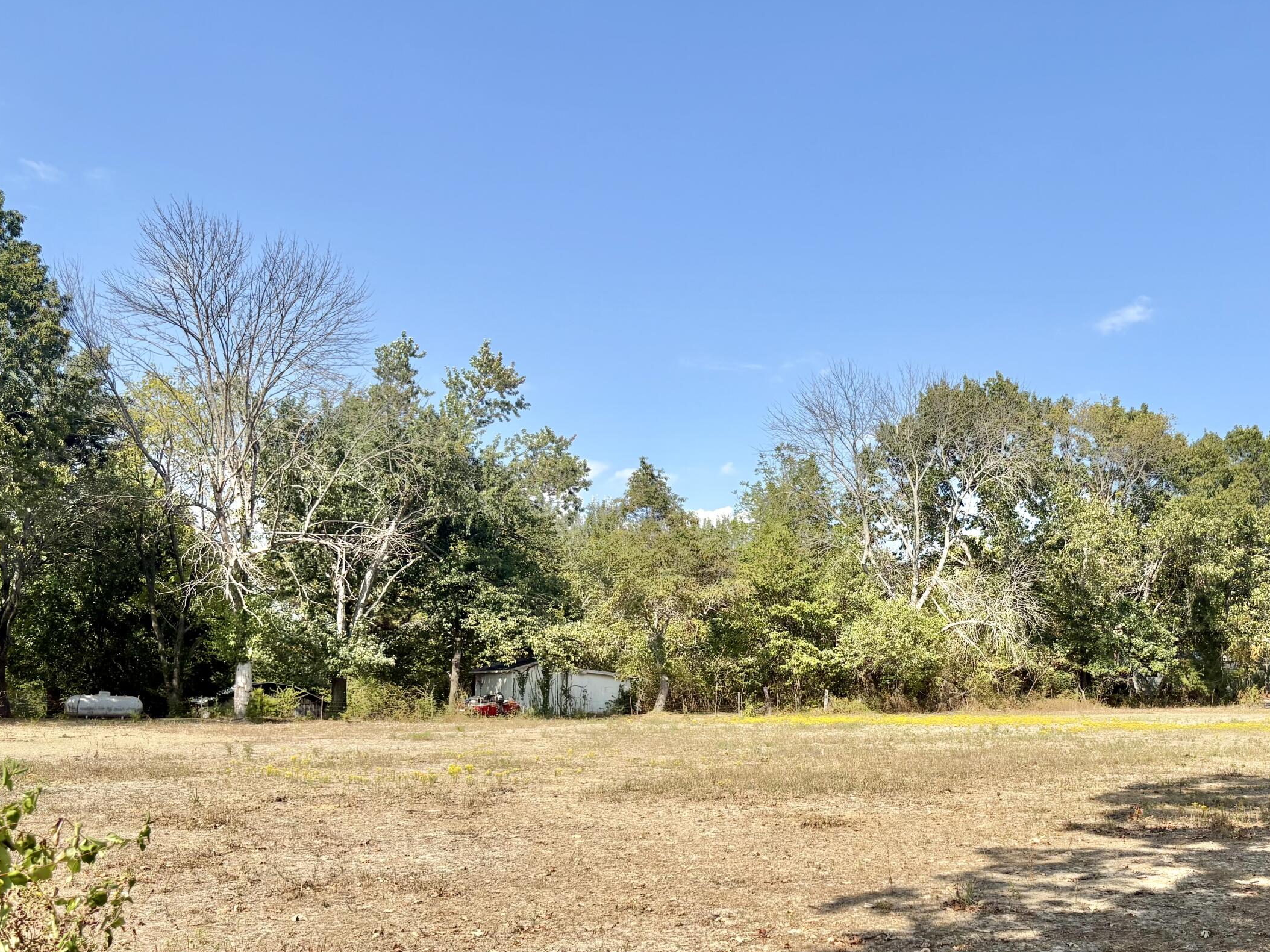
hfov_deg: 49.3
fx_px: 1357
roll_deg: -0.3
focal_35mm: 37
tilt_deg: +1.6
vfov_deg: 38.1
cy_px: 656
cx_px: 842
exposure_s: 1/2985
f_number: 1.6
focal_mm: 5.96
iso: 50
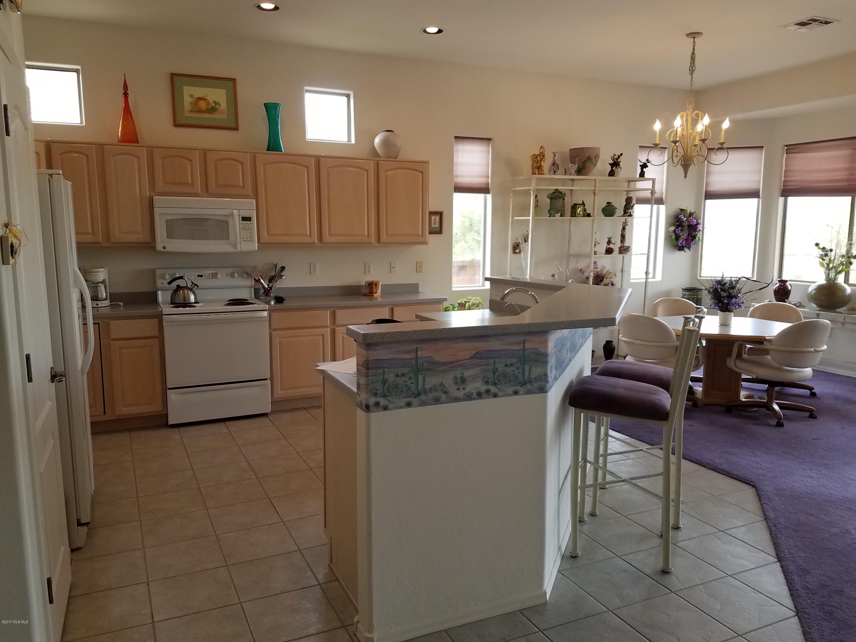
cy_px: 321
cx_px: 428
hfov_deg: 67.3
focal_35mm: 26
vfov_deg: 53.1
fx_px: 643
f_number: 1.7
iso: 50
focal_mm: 4.2
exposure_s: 1/120
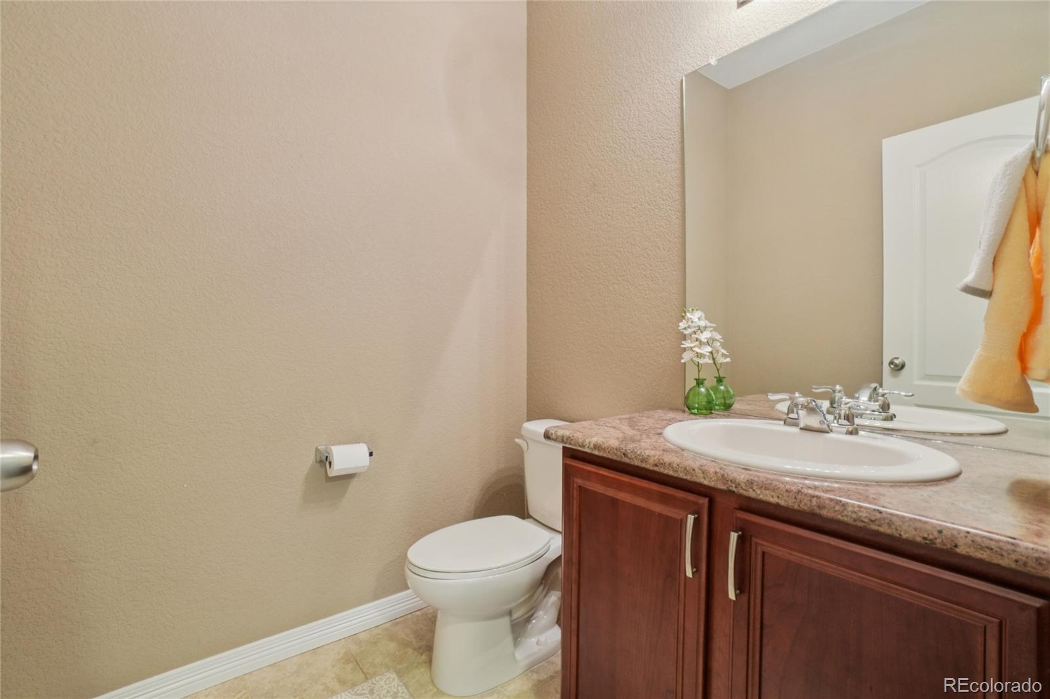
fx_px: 437
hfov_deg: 100.4
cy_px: 350
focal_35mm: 15
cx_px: 525
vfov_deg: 77.3
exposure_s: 1/2.5
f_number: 8
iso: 400
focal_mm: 10
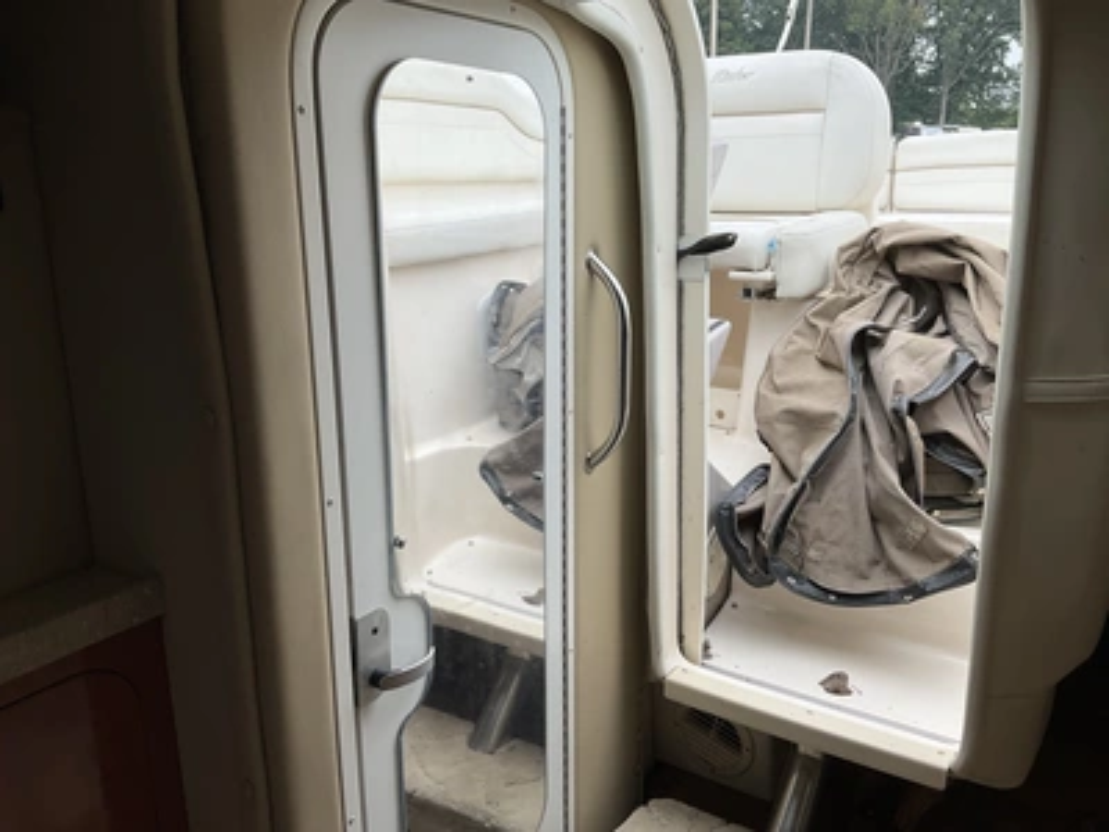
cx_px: 554
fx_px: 929
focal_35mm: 29
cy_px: 416
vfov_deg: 48.2
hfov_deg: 61.7
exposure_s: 1/545
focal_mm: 3
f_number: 1.8
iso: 25
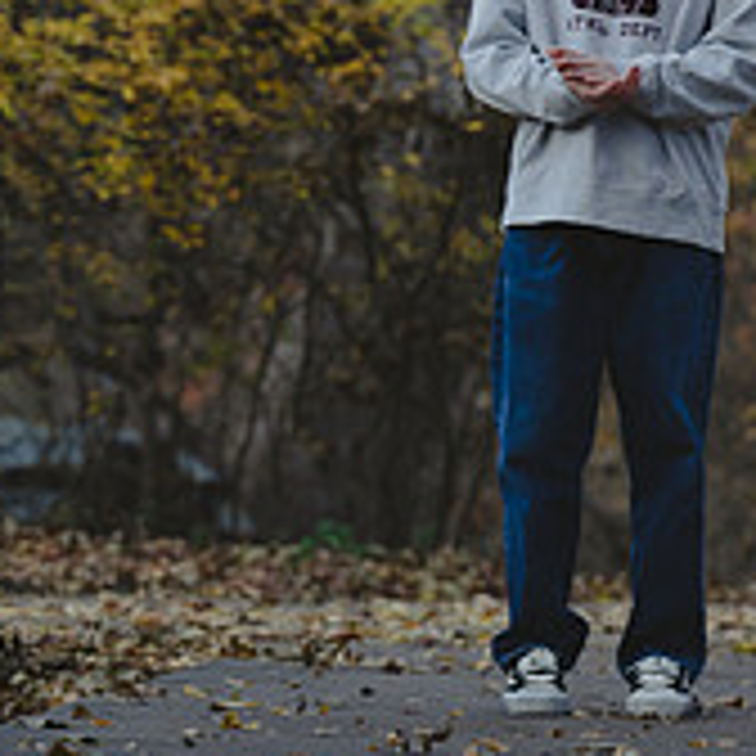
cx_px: 510
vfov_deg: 4.1
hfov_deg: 4.1
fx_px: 10625
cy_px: 185
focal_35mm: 430
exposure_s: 1/320
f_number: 2.8
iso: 250
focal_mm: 135
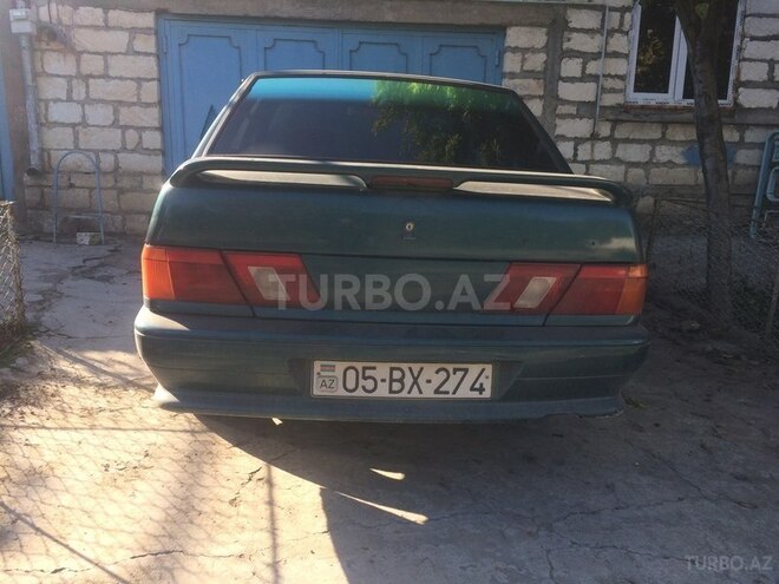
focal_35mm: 29
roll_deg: -1.5
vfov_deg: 48.2
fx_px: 653
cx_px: 390
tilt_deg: -10.9
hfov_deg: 61.7
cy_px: 292
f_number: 2.2
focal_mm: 4.15
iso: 32
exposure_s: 1/477
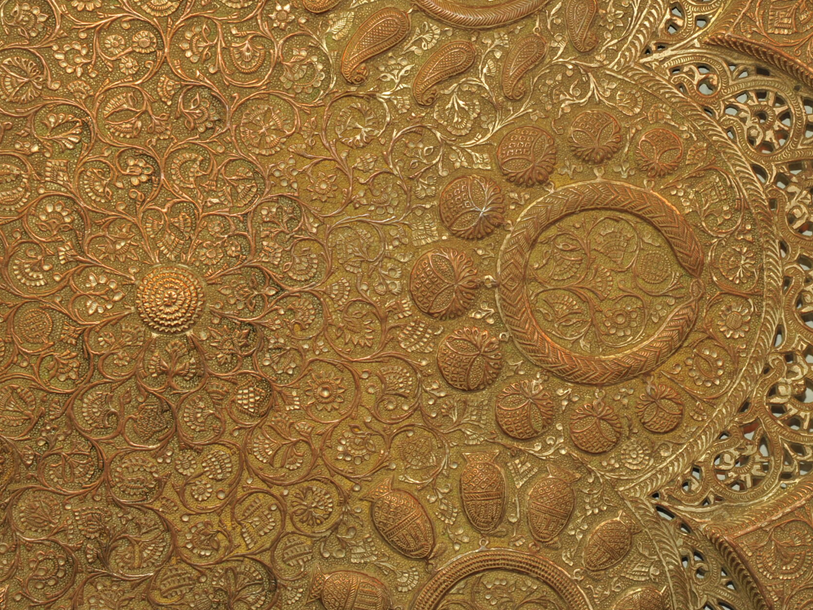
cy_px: 246
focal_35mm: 136
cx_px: 506
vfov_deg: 10.9
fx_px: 3194
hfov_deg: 14.5
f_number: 7.1
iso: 1250
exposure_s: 1/60
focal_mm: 92
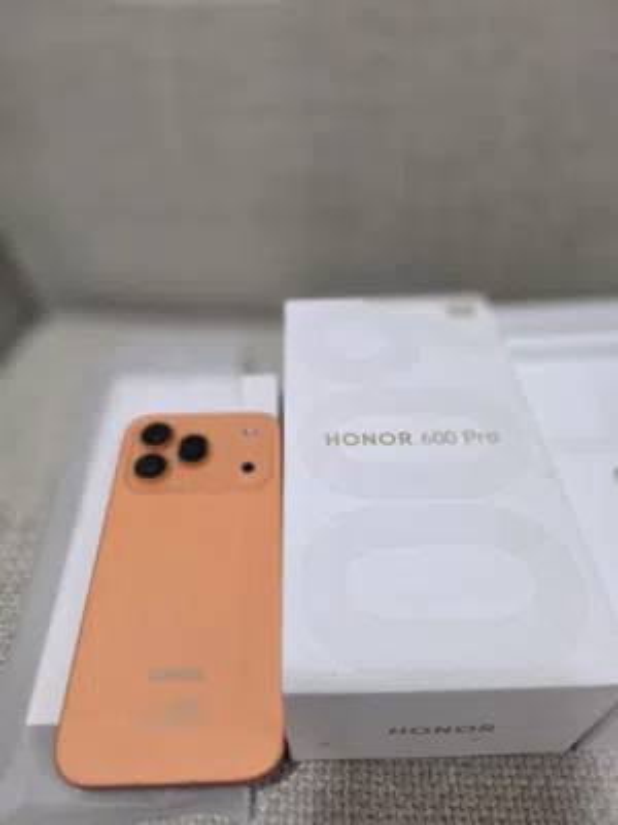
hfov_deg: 58.9
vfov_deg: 73.9
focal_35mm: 23
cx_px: 309
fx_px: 547
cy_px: 412
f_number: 1.7
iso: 400
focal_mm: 6.3
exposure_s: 1/100
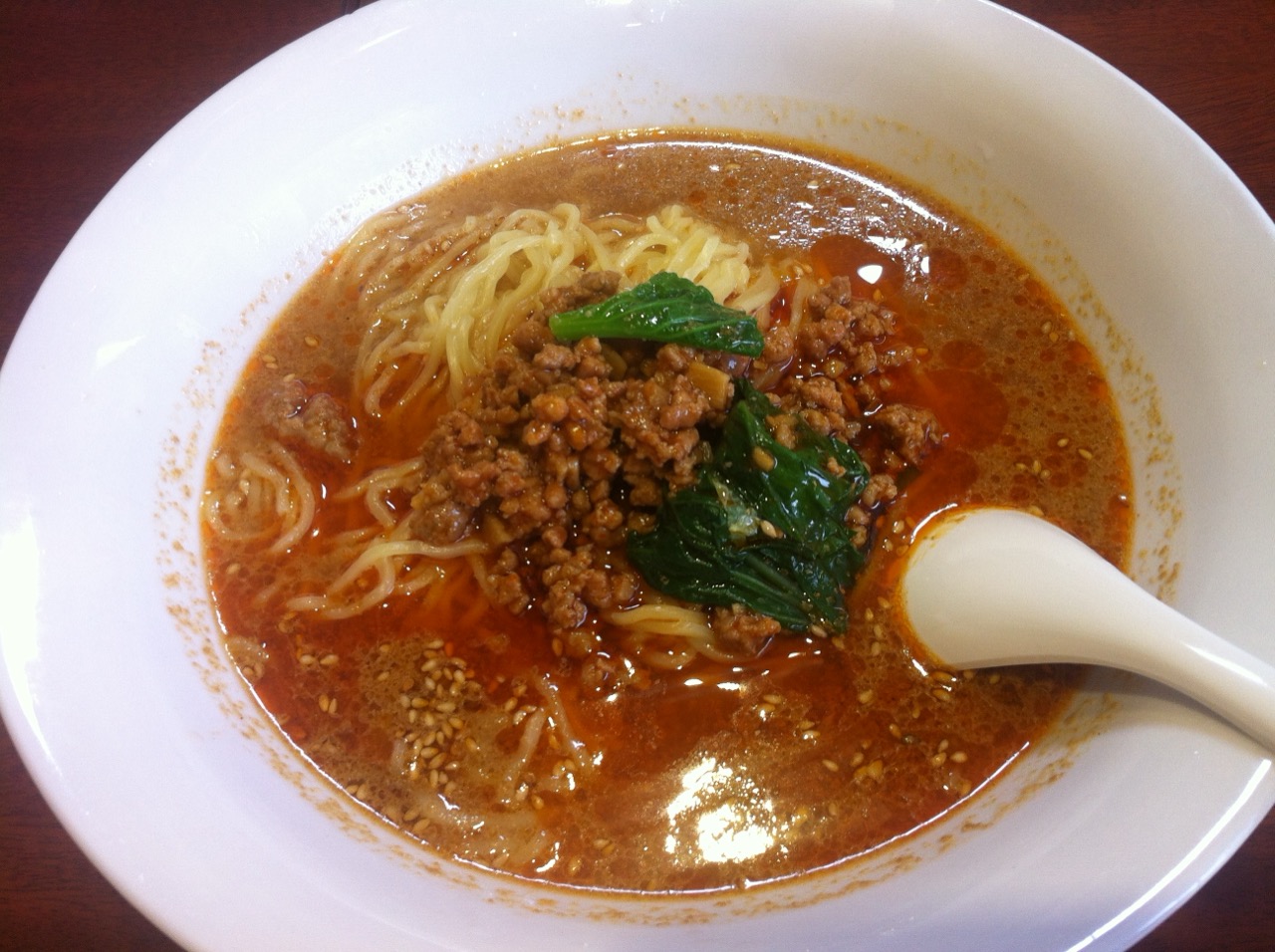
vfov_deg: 40.6
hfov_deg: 52.7
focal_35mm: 35
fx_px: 1287
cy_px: 476
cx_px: 638
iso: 80
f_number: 2.8
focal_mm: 3.85
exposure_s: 1/60
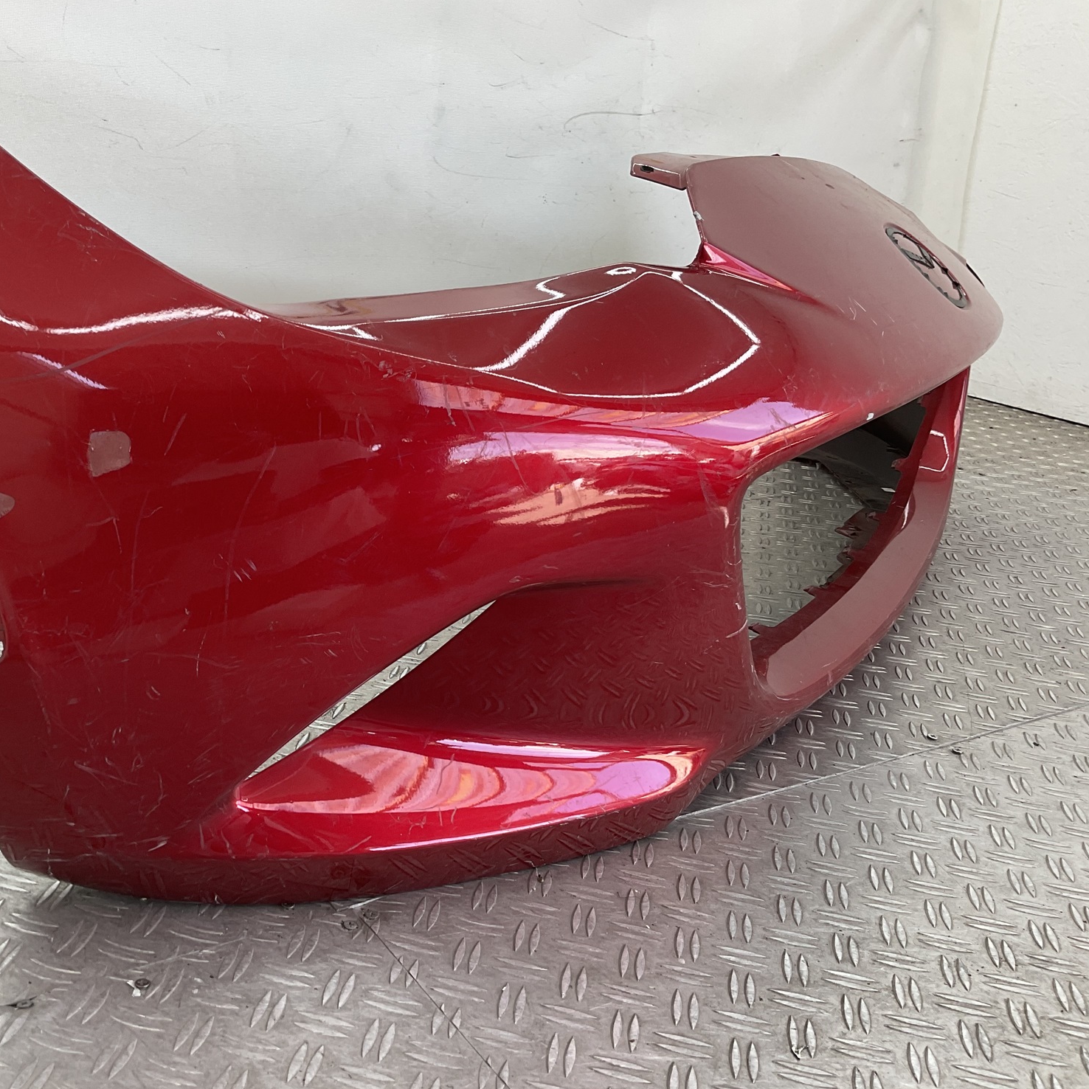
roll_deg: -5.2
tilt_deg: -18.9
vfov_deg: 47.2
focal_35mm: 35
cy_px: 540
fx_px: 1246
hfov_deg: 46.4
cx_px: 353
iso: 20
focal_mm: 3
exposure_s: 1/100
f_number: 1.8
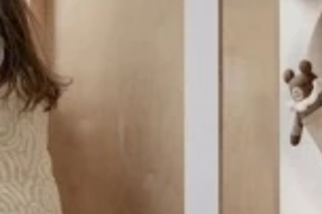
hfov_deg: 10.5
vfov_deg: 7.0
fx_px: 1751
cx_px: 138
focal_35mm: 196
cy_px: 51
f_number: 4
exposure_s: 1/250
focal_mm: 29
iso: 1600
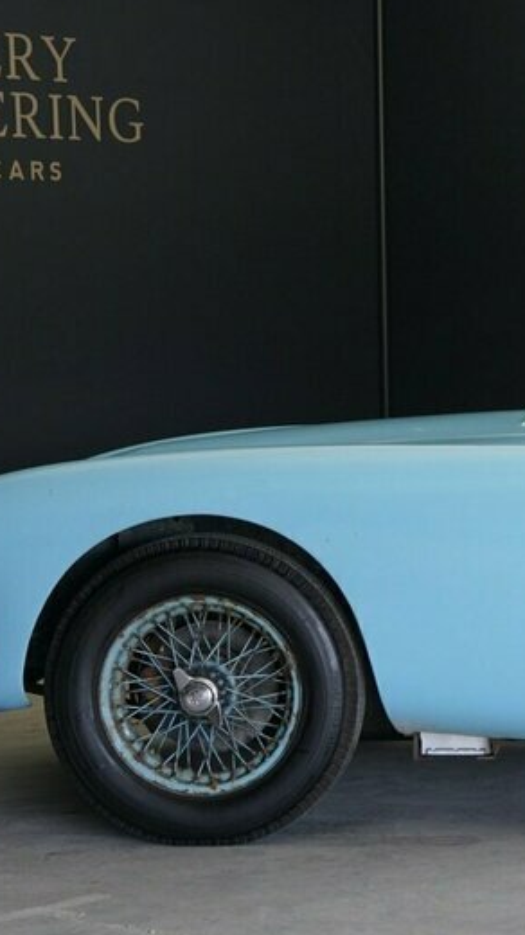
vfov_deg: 20.6
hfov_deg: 11.2
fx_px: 2577
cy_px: 460
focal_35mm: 104
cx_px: 795
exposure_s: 1/20
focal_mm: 43
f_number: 6.3
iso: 800
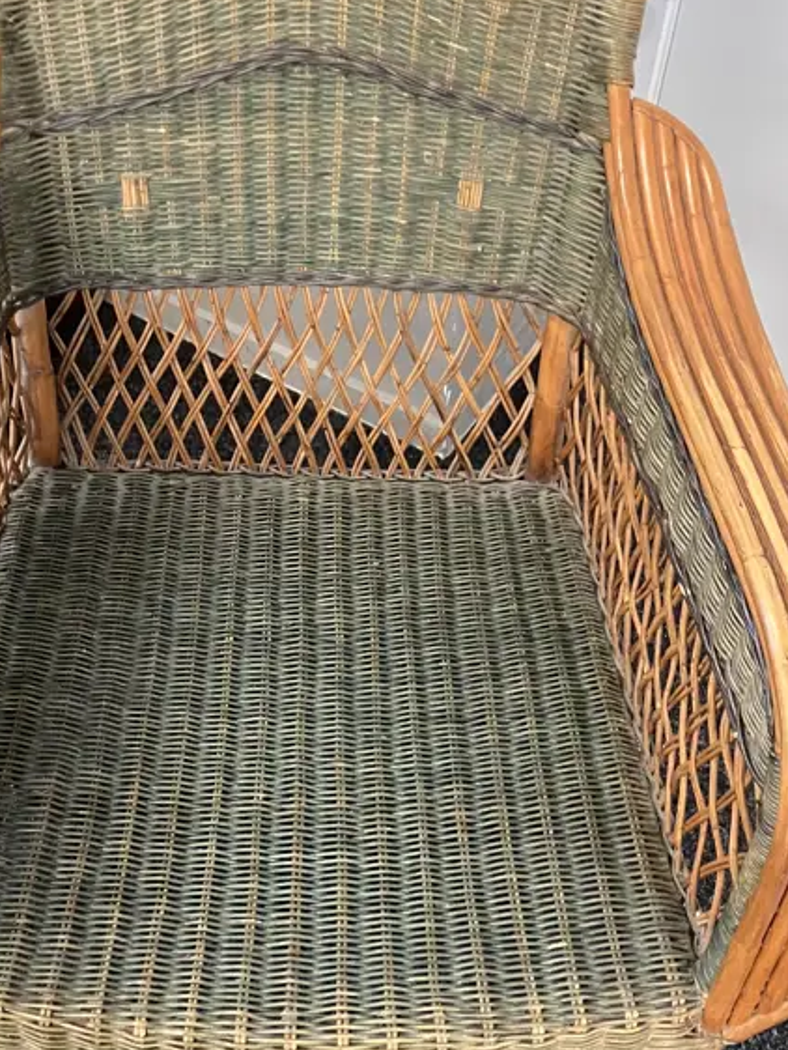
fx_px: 1547
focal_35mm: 51
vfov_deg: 37.4
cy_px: 465
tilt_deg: -45.7
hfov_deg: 28.4
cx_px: 282
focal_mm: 3.99
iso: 250
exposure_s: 1/33
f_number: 1.8
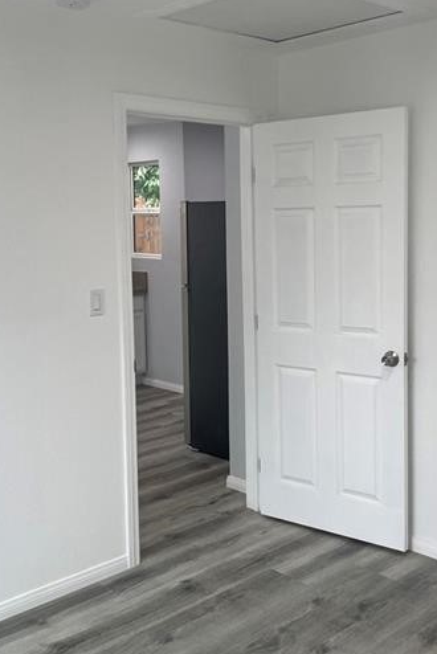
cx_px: 238
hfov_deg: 31.9
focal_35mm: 42
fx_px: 764
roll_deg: +0.5
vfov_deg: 46.3
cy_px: 303
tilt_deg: -4.8
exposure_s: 1/120
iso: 80
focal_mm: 4.2
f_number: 1.6
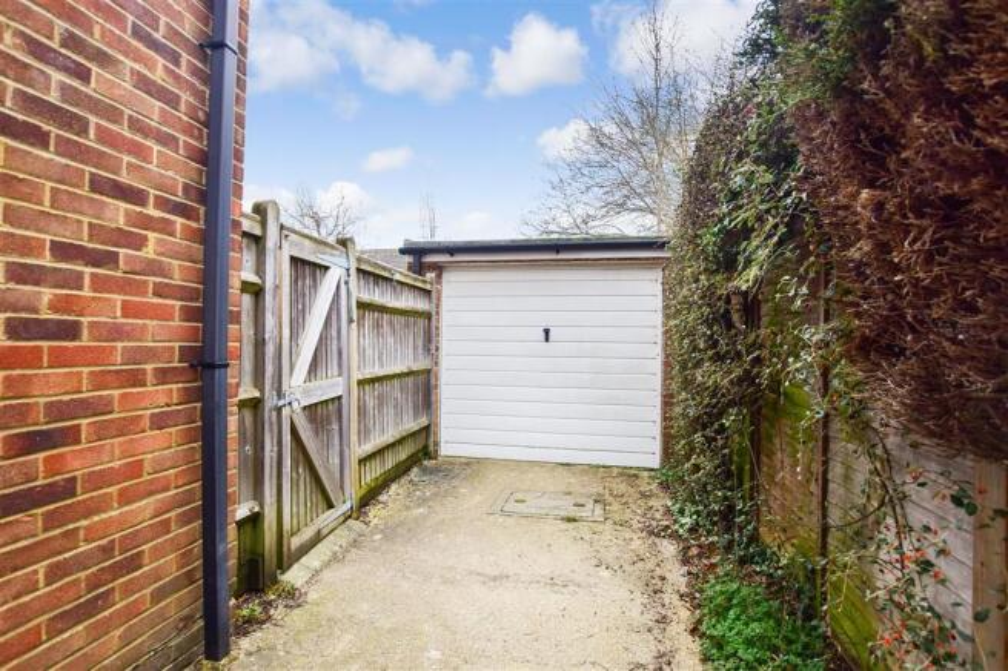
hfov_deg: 92.5
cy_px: 336
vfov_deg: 69.6
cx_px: 504
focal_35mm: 17
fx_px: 483
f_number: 7.1
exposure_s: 1/250
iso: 400
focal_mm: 11.5
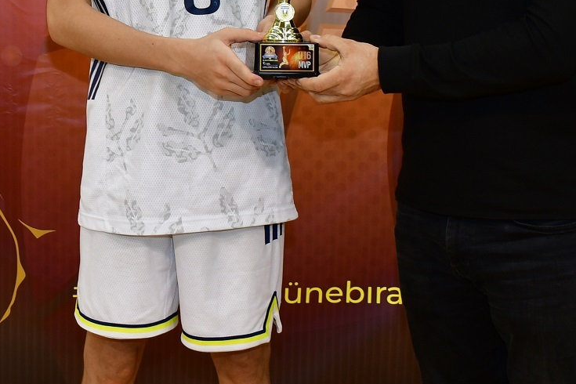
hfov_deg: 21.3
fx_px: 1504
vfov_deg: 14.4
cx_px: 75
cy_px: 45
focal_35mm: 94
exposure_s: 1/80
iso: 250
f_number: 4.5
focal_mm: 24
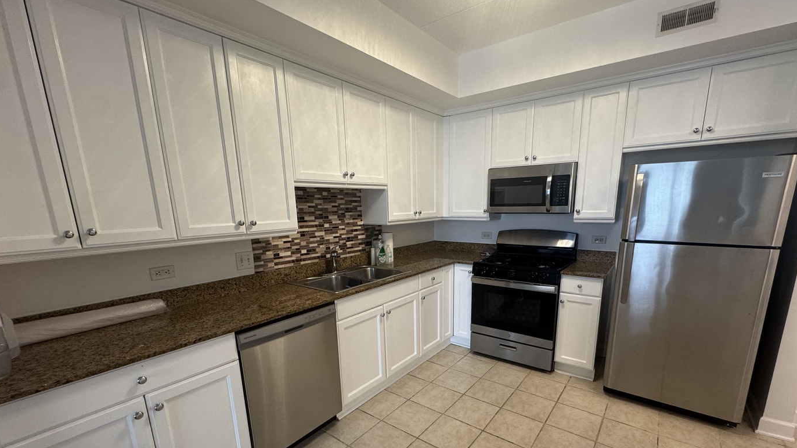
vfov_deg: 66.1
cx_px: 411
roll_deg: +1.3
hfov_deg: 99.3
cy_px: 279
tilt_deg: -13.2
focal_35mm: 16
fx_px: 338
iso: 160
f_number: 2.2
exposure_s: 1/60
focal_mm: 2.22
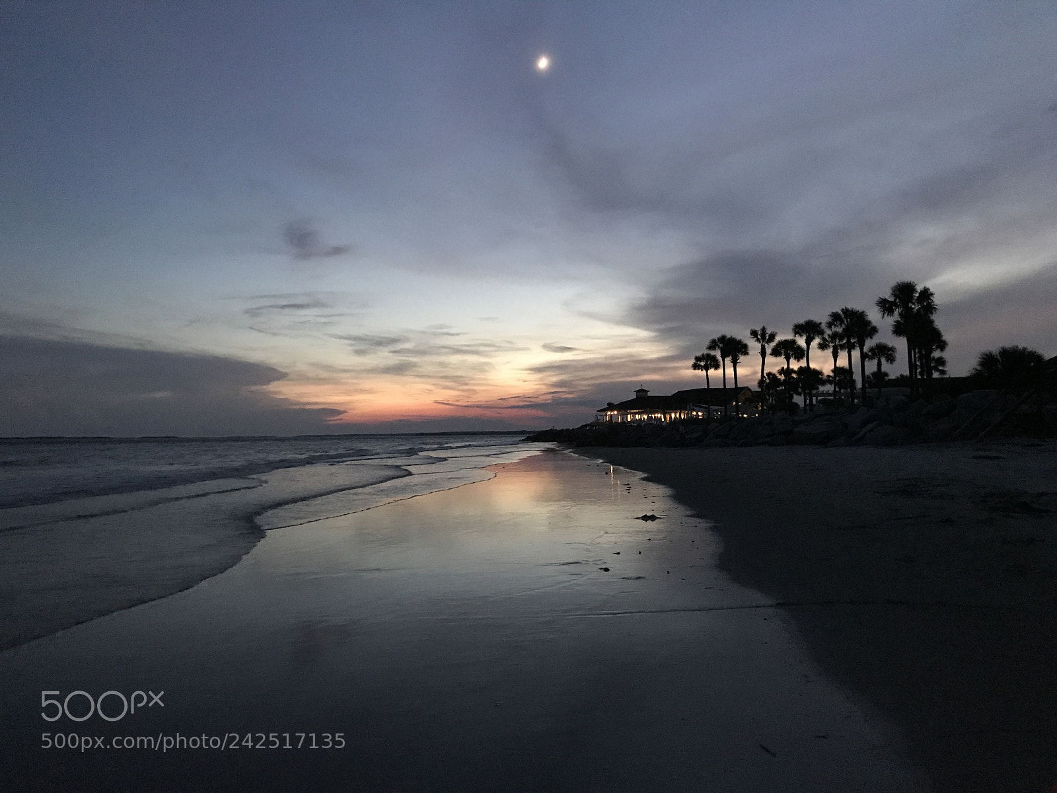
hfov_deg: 63.4
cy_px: 396
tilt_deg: +1.3
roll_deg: +0.6
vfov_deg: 49.7
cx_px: 528
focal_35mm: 28
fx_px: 855
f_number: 1.8
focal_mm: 3.99
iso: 100
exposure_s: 1/4
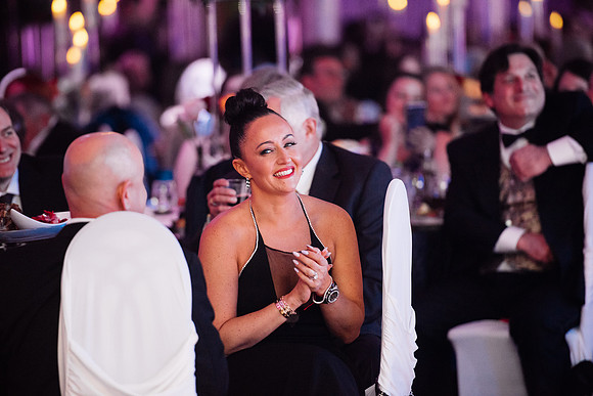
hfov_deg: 10.3
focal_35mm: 200
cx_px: 296
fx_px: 3295
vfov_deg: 6.9
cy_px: 198
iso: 3200
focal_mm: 200
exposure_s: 1/200
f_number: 2.8
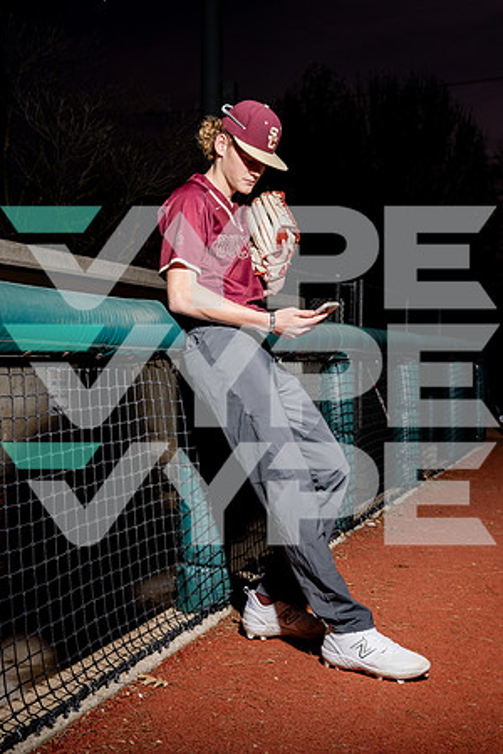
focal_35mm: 44
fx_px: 922
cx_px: 252
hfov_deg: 30.5
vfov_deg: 44.5
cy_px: 377
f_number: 8
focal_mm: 44
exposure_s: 1/250
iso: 400
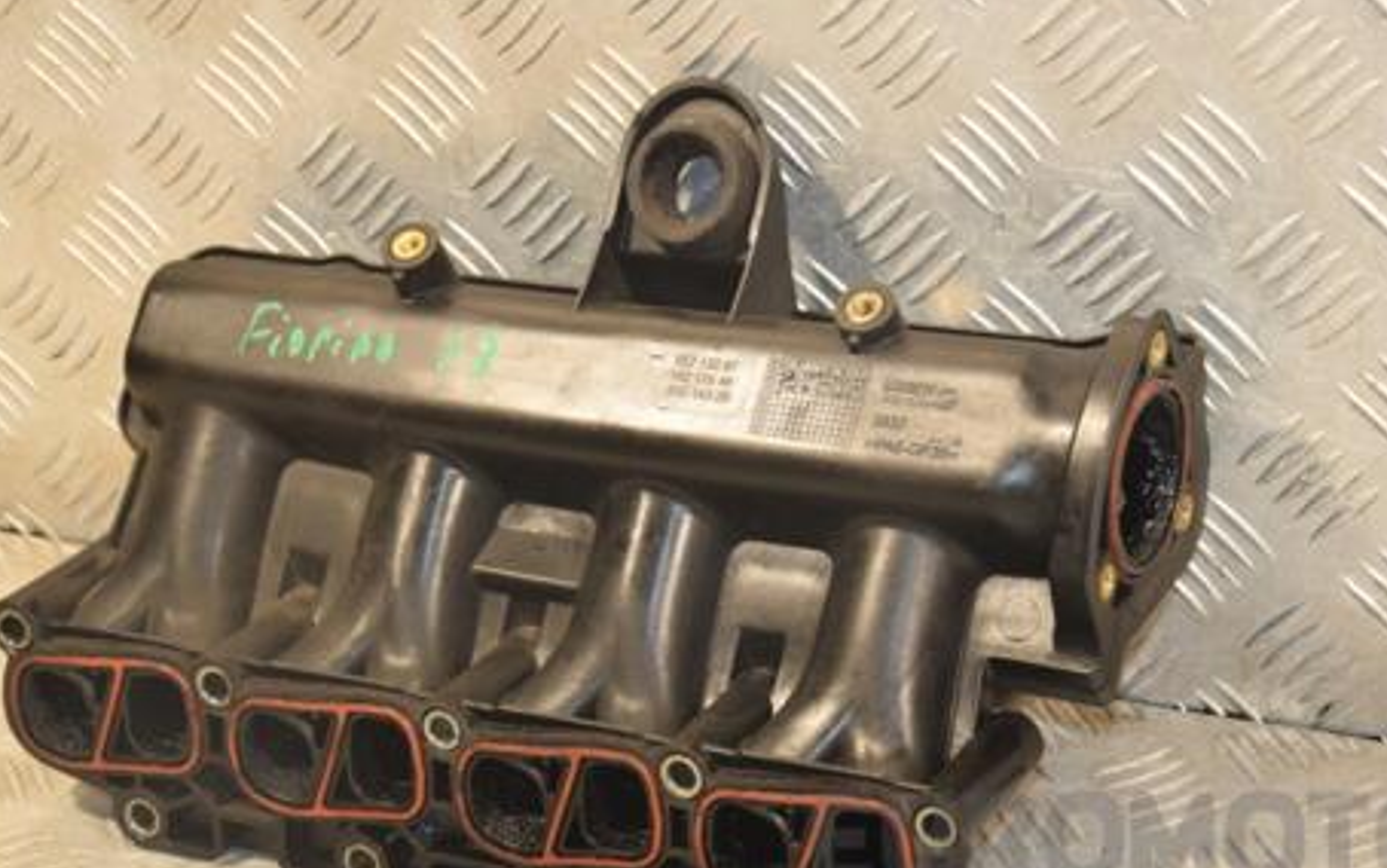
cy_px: 431
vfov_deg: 13.0
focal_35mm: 101
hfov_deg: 20.6
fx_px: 3819
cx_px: 755
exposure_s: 1/125
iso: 800
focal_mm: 50
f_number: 5
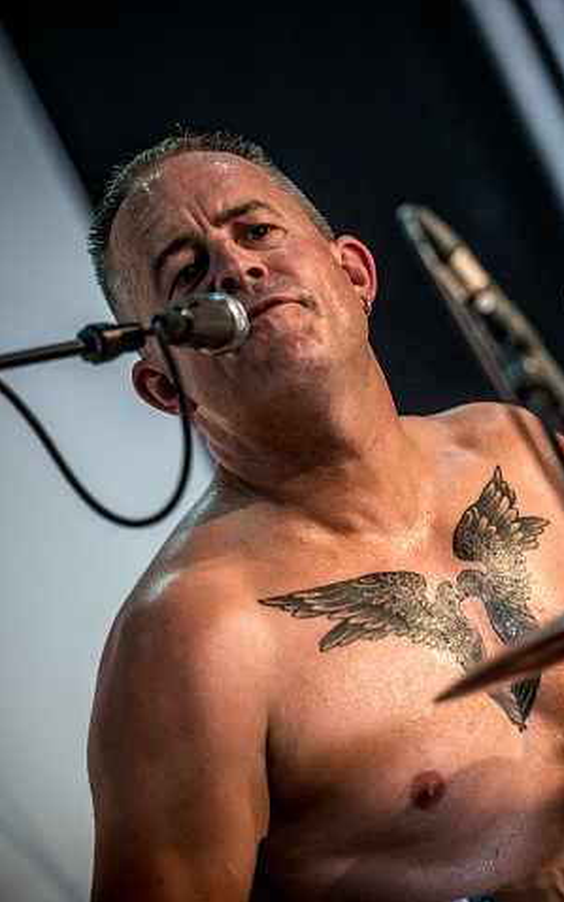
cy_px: 452
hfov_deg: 4.6
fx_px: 6980
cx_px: 436
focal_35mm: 284
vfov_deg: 7.4
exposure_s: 1/100
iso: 1600
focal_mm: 185
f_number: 2.8
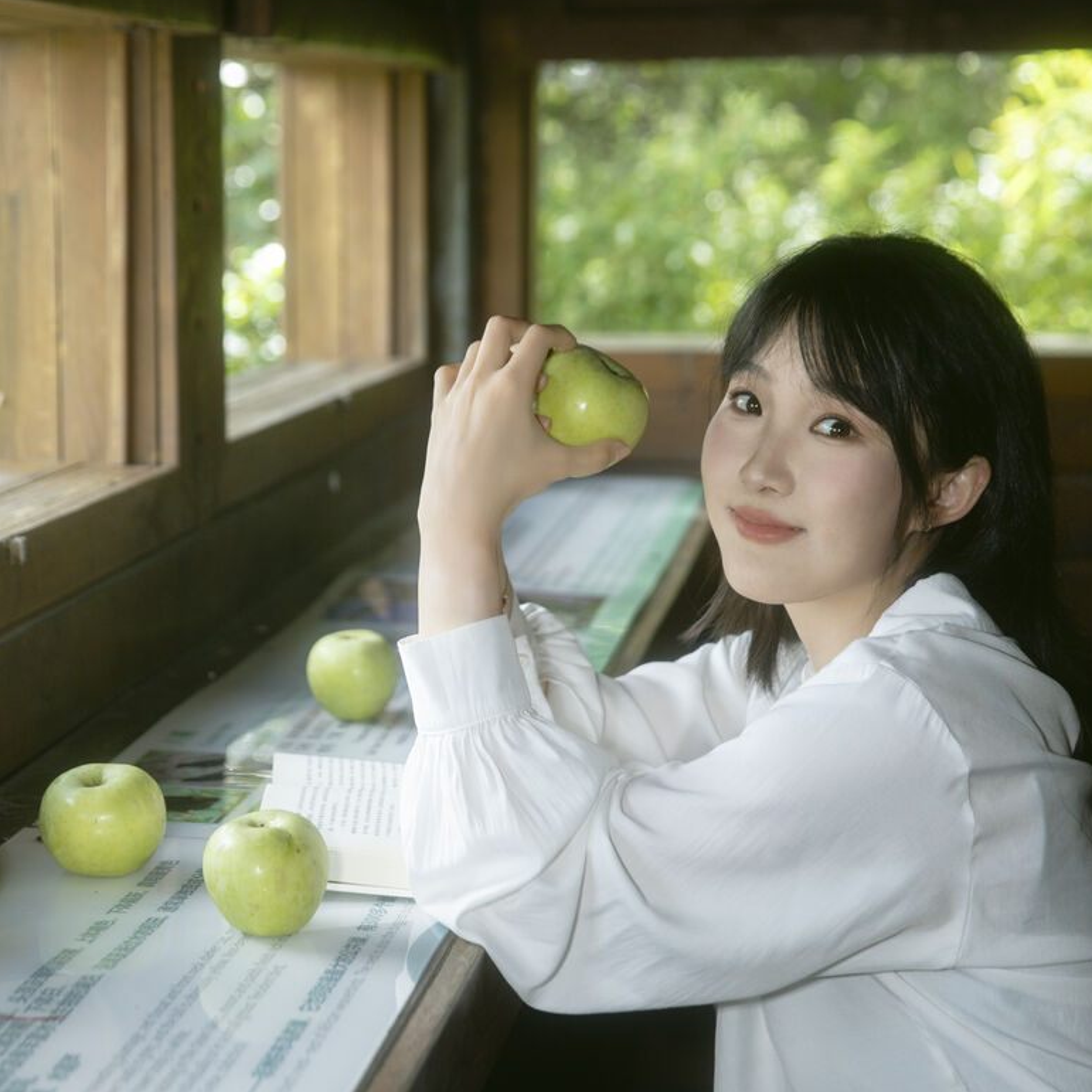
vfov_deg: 22.2
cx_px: 395
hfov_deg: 22.1
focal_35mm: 78
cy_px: 551
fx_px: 2784
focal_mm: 59
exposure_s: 1/125
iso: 200
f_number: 4
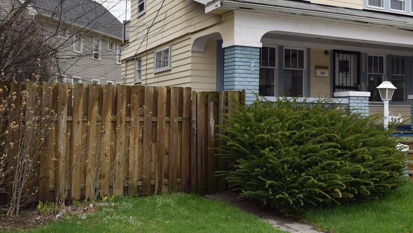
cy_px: 74
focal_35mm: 45
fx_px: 493
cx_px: 284
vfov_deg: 26.4
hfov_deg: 44.6
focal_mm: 20
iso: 100
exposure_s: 1/160
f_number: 6.3
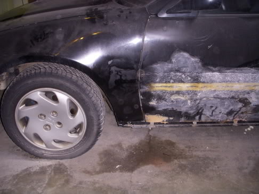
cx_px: 130
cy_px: 97
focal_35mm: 38
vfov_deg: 37.8
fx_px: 284
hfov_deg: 49.0
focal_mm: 6.3
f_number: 3.3
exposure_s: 1/60
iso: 200
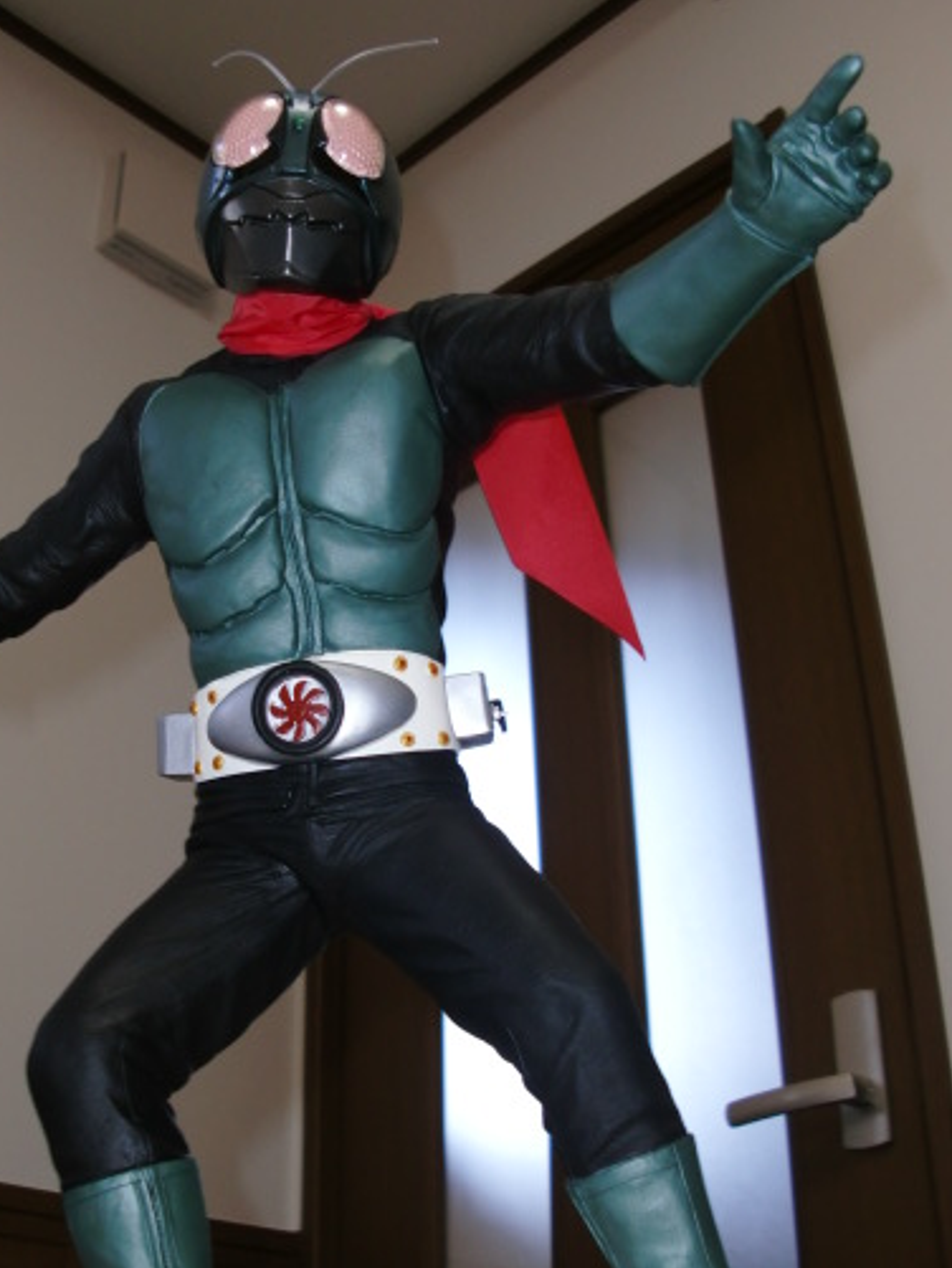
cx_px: 367
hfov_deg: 31.4
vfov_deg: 41.1
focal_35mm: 46
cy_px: 724
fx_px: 1686
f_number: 2.8
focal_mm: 6.3
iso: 125
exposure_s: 1/60
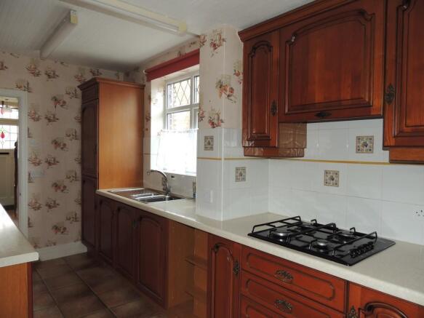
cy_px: 159
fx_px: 294
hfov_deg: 71.6
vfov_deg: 56.8
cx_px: 212
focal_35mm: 24
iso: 200
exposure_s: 1/30
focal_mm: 4.3
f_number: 3
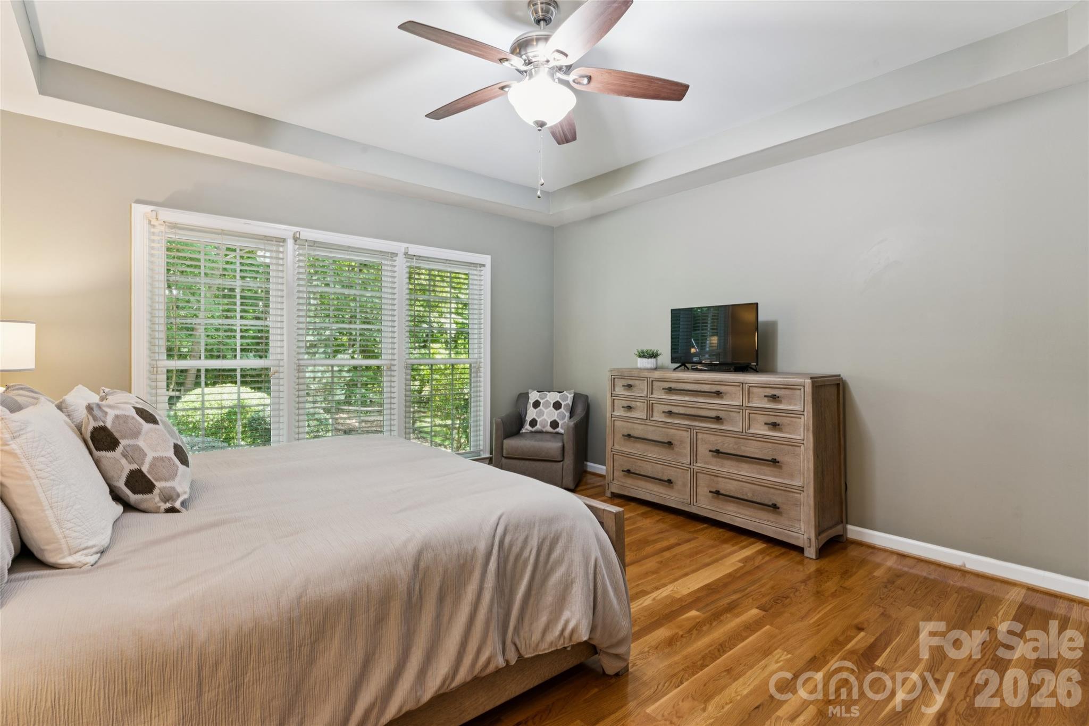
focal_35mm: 17
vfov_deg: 71.7
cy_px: 363
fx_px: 502
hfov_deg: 94.6
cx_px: 544
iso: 100
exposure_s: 2
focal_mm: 16.6
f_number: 13
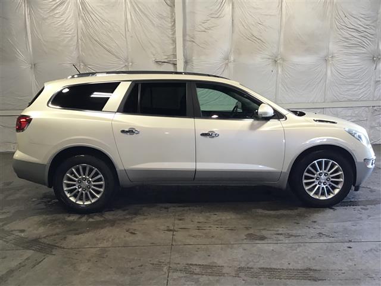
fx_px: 341
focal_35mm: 31
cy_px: 143
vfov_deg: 45.4
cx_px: 190
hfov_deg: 58.4
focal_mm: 3.3
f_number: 2.4
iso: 40
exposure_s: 1/30
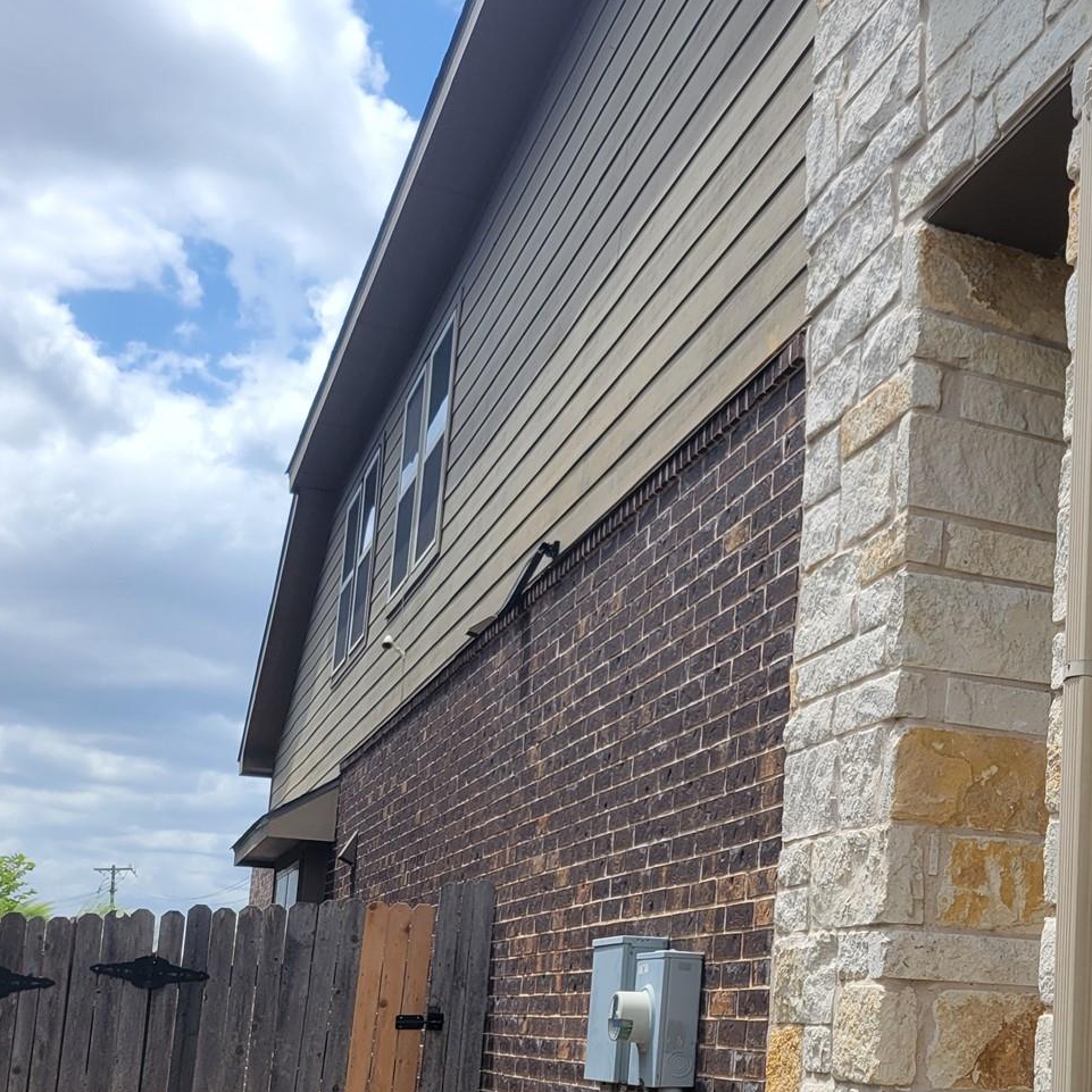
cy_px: 776
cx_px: 1081
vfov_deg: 34.2
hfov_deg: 32.1
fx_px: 1749
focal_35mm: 49
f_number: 1.8
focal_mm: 5.4
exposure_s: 1/2222
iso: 40
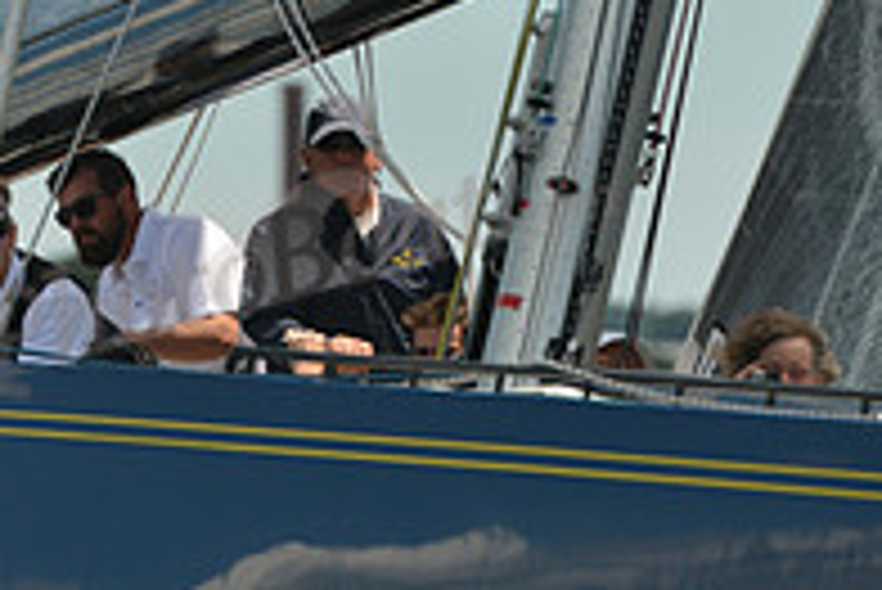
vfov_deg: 1.2
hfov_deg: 1.7
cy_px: 92
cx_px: -248
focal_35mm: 1184
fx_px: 29029
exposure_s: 1/800
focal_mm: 400
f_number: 6.3
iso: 200
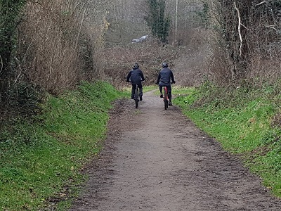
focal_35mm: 26
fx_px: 211
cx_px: 140
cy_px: 106
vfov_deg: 53.1
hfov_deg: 67.3
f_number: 1.7
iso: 50
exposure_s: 1/386
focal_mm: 4.2
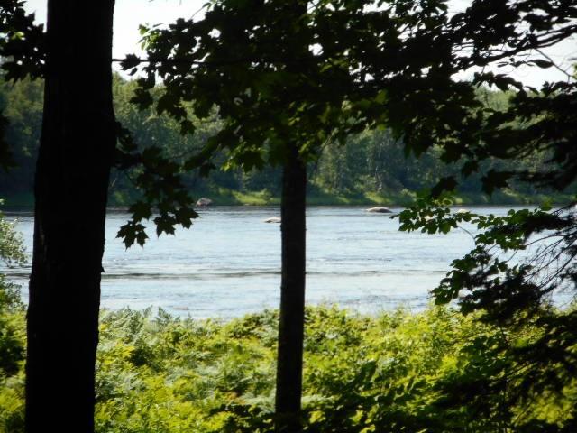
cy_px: 216
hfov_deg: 9.9
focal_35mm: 200
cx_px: 288
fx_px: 3334
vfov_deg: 7.4
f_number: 6.6
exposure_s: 1/125
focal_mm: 36
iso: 80
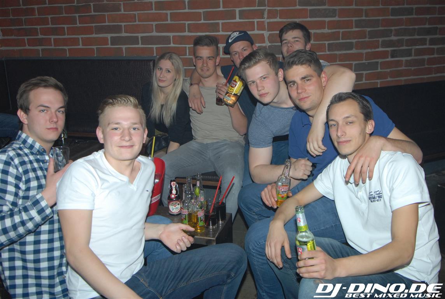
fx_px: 446
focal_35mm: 36
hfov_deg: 53.0
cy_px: 150
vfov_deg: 37.0
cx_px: 222
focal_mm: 24
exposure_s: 1/6
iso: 400
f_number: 5.6
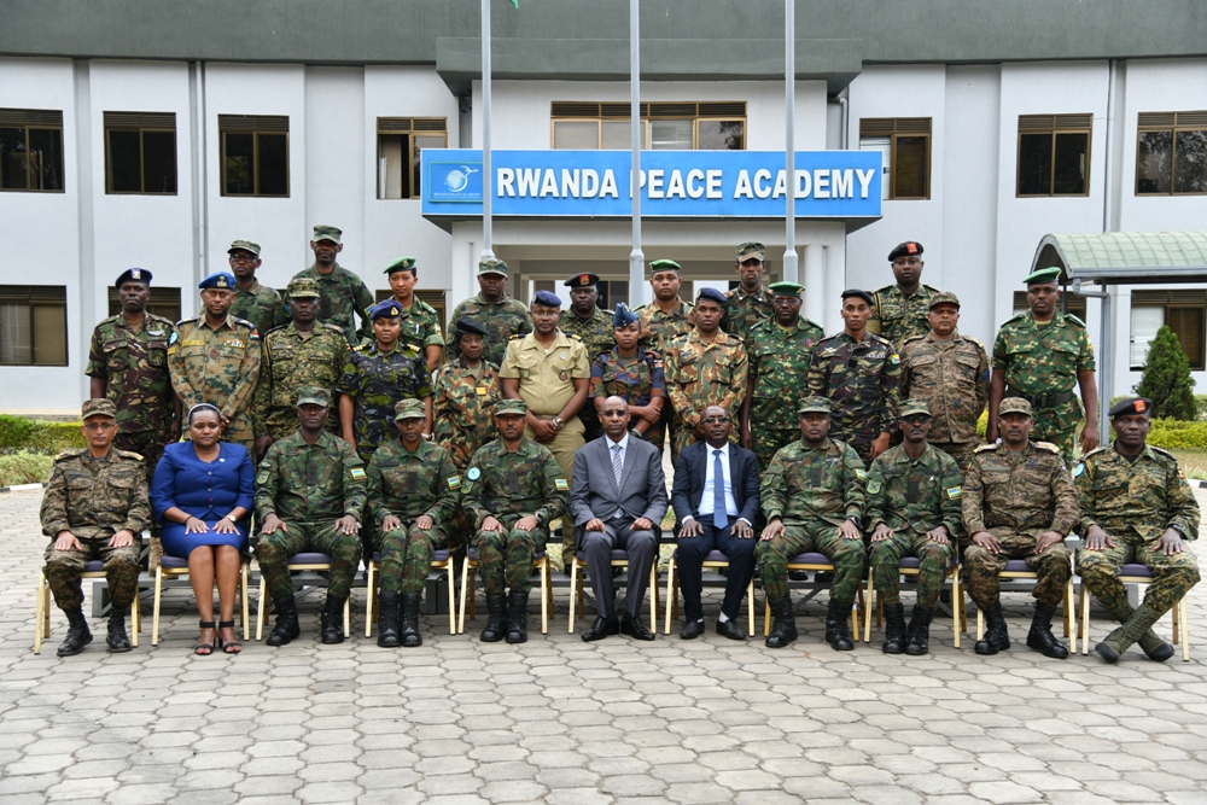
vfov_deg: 29.3
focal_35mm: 46
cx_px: 604
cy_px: 402
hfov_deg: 42.7
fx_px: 1542
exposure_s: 1/125
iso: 100
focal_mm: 46
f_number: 4.5
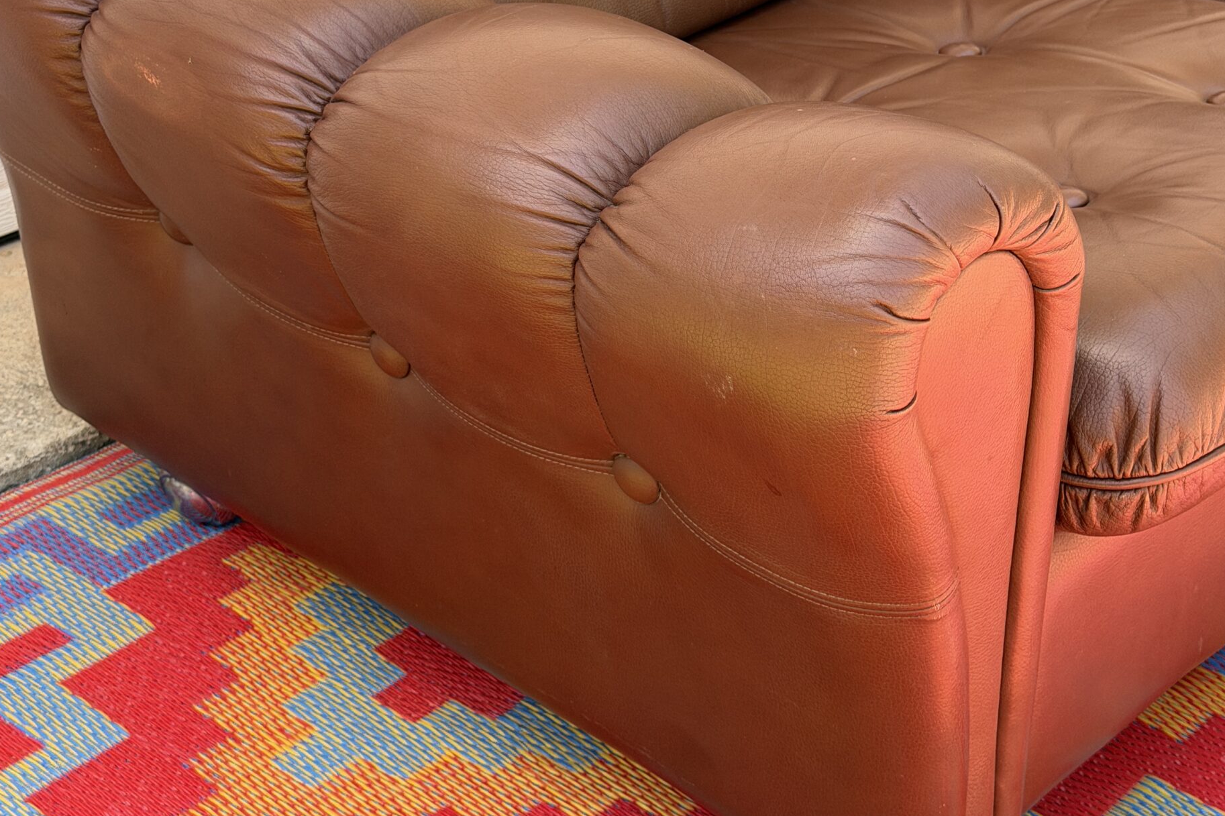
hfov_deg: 28.8
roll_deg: +1.2
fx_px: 2382
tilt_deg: -21.3
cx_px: 629
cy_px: 105
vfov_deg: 19.2
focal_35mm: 70
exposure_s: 1/342
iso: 80
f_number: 1.78
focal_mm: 6.76
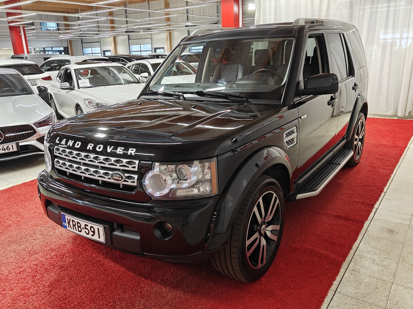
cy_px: 154
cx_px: 206
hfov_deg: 61.7
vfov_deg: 48.2
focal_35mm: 29
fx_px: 346
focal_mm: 5.59
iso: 80
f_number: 1.8
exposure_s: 1/50
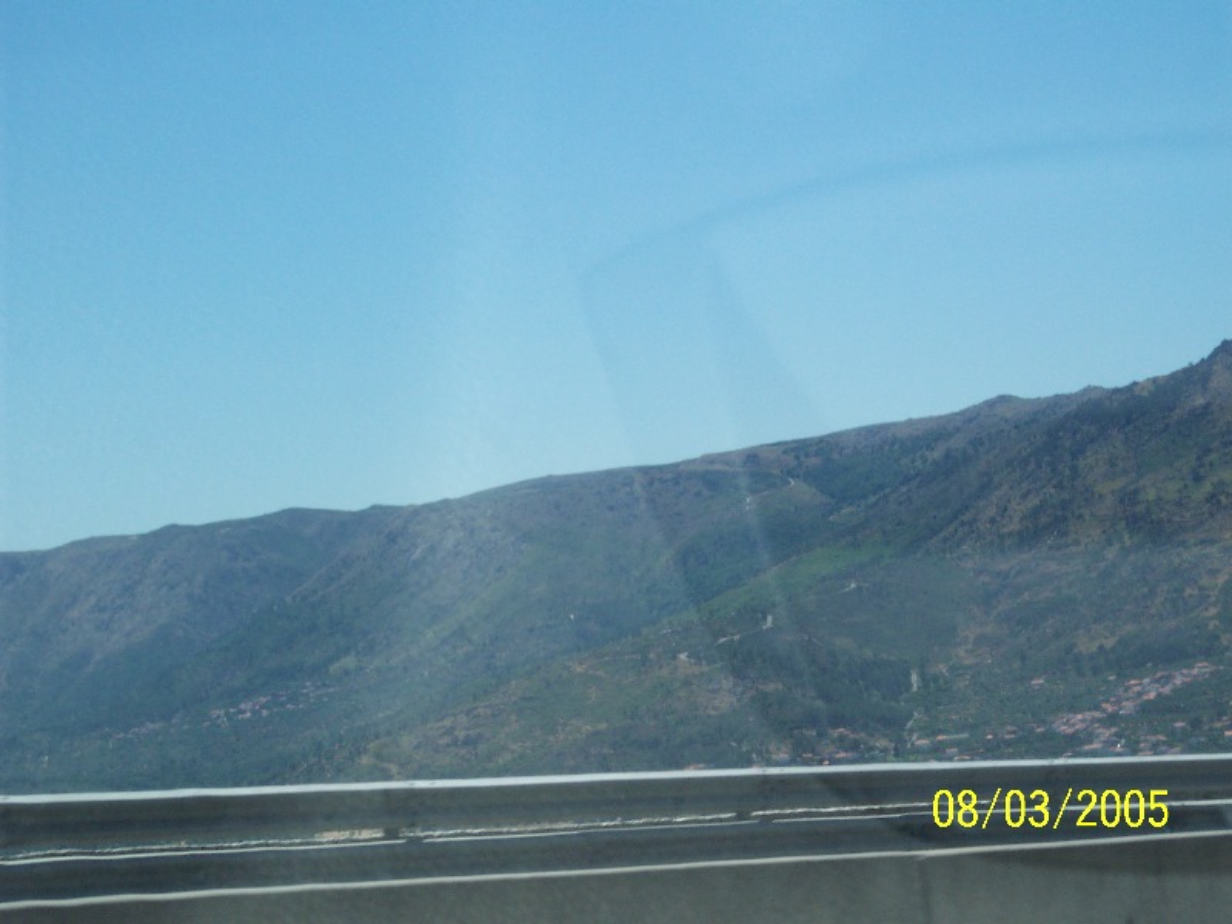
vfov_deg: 13.0
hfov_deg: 17.3
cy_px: 462
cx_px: 616
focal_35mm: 114
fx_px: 4057
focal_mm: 24
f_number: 8
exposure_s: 1/250
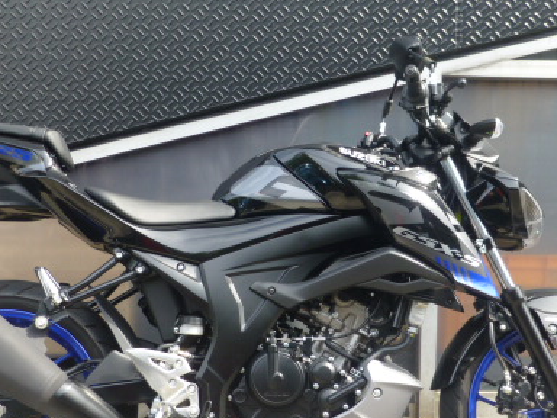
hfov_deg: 38.2
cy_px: 273
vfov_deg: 28.9
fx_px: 805
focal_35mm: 50
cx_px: 255
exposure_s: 1/160
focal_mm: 5.4
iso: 100
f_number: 3.6
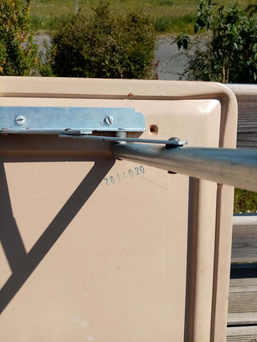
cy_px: 171
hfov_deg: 53.1
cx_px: 128
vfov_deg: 67.3
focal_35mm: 26
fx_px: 257
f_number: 1.8
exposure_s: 1/1727
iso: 103
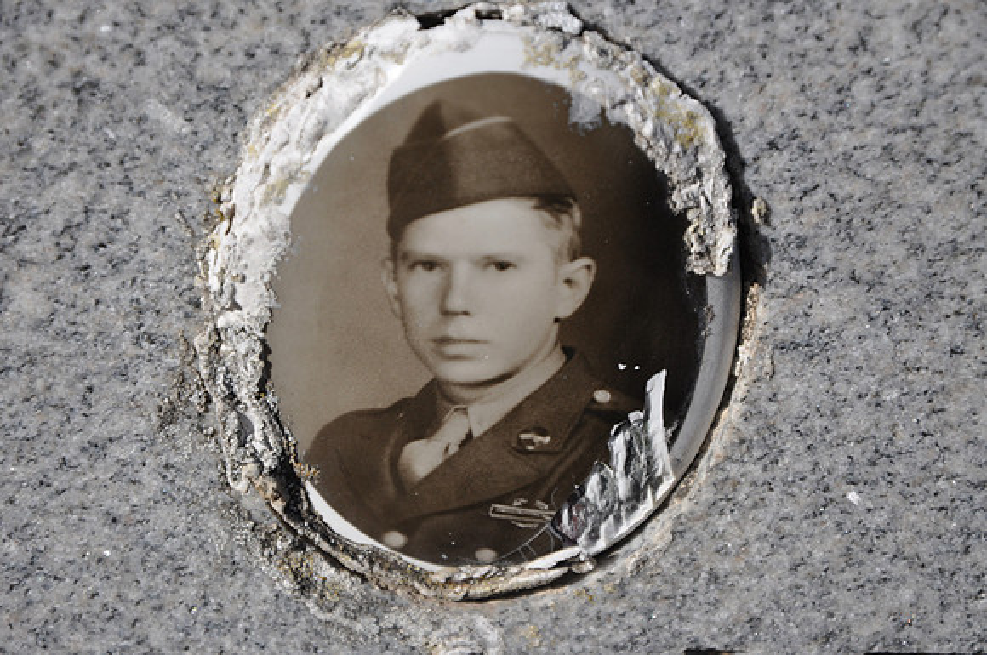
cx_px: 494
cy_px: 328
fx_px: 4312
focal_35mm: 158
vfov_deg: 8.7
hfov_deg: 13.1
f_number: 8
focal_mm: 105
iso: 200
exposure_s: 1/250
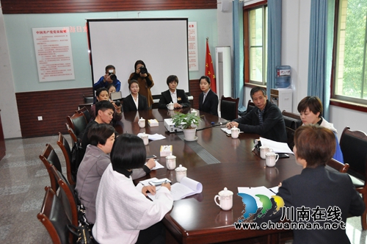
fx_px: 336
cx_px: 184
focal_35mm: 33
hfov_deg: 57.3
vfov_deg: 39.9
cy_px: 122
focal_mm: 22
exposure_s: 1/60
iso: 2000
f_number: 5
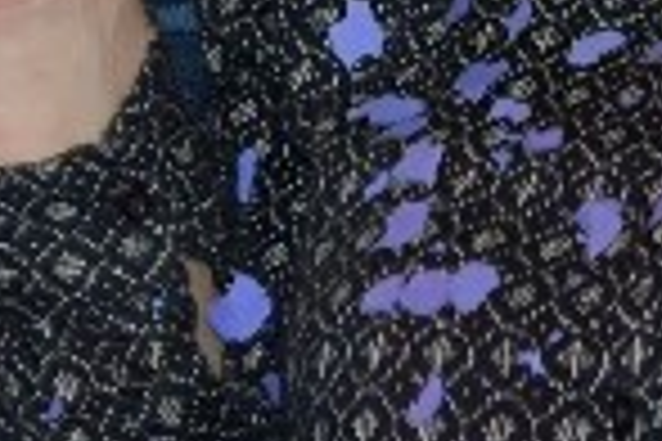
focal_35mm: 467
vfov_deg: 2.9
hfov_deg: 4.4
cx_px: -144
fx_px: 8587
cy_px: -873
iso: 1400
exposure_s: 1/60
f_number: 4.8
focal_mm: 45
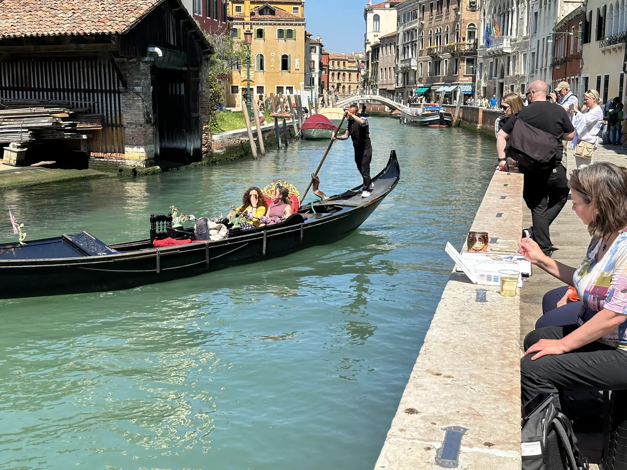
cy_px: 235
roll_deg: -1.0
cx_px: 314
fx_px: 869
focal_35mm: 48
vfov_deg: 30.3
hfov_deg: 39.7
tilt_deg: -10.0
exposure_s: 1/2976
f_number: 1.78
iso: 64
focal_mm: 6.86
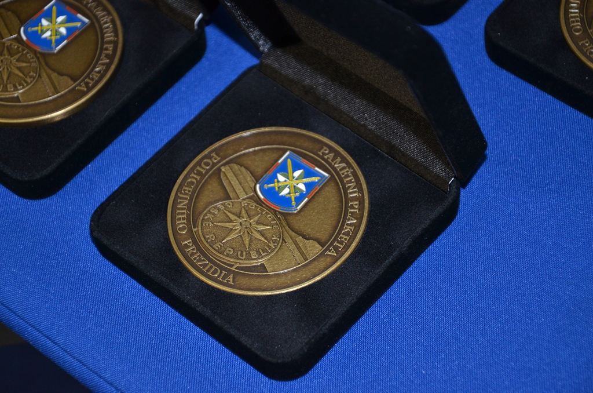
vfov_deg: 12.1
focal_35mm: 112
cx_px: 296
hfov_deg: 18.2
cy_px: 196
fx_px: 1849
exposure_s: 1/60
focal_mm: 75
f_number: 5.3
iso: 800
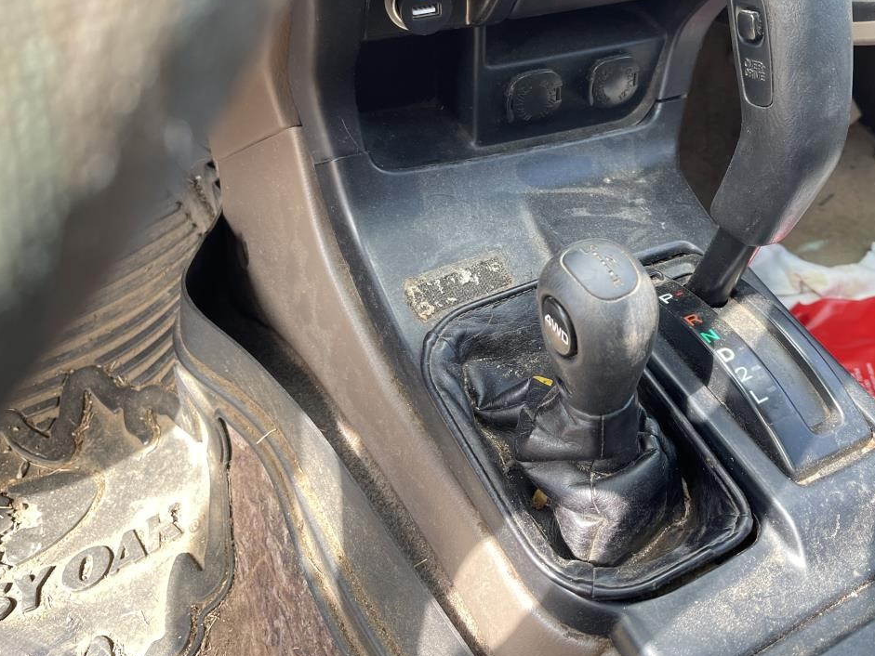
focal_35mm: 34
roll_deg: -1.0
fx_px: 860
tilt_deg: -43.4
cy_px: 230
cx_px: 532
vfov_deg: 41.4
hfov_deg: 53.5
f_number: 1.6
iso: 80
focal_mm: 5.1
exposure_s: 1/121
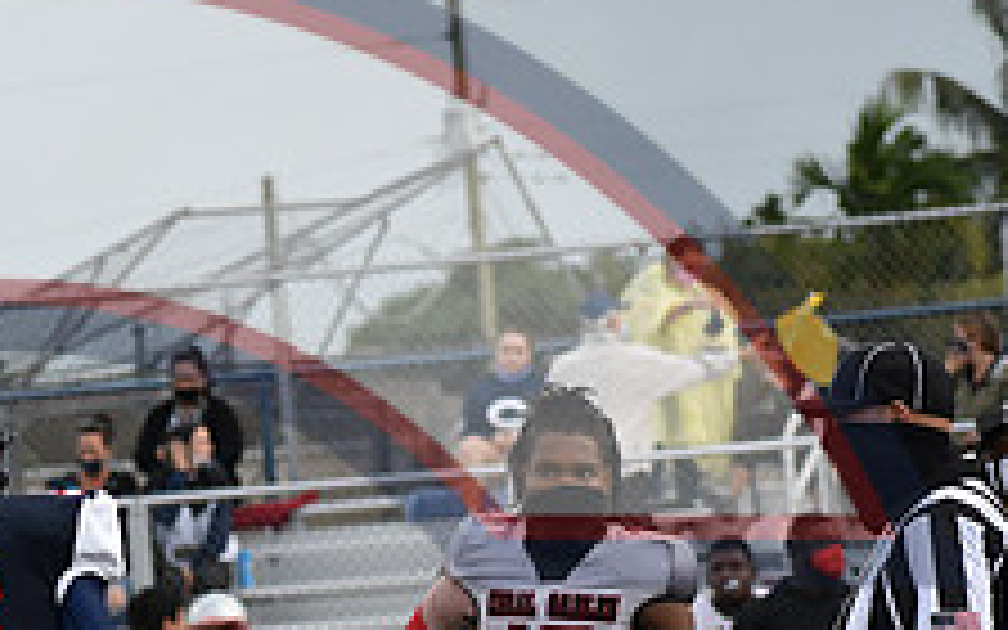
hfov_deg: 4.6
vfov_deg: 2.9
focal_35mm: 459
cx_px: -18
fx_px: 12609
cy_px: 767
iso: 800
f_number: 4.8
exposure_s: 1/500
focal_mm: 116
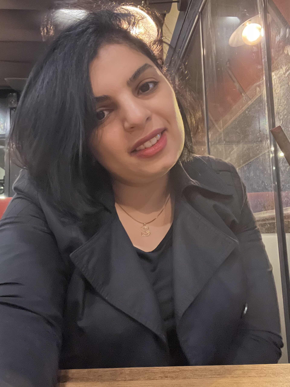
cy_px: 194
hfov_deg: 46.8
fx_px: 335
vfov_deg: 60.0
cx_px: 145
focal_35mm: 30
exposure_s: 1/14
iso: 1000
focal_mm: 2.71
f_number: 2.2
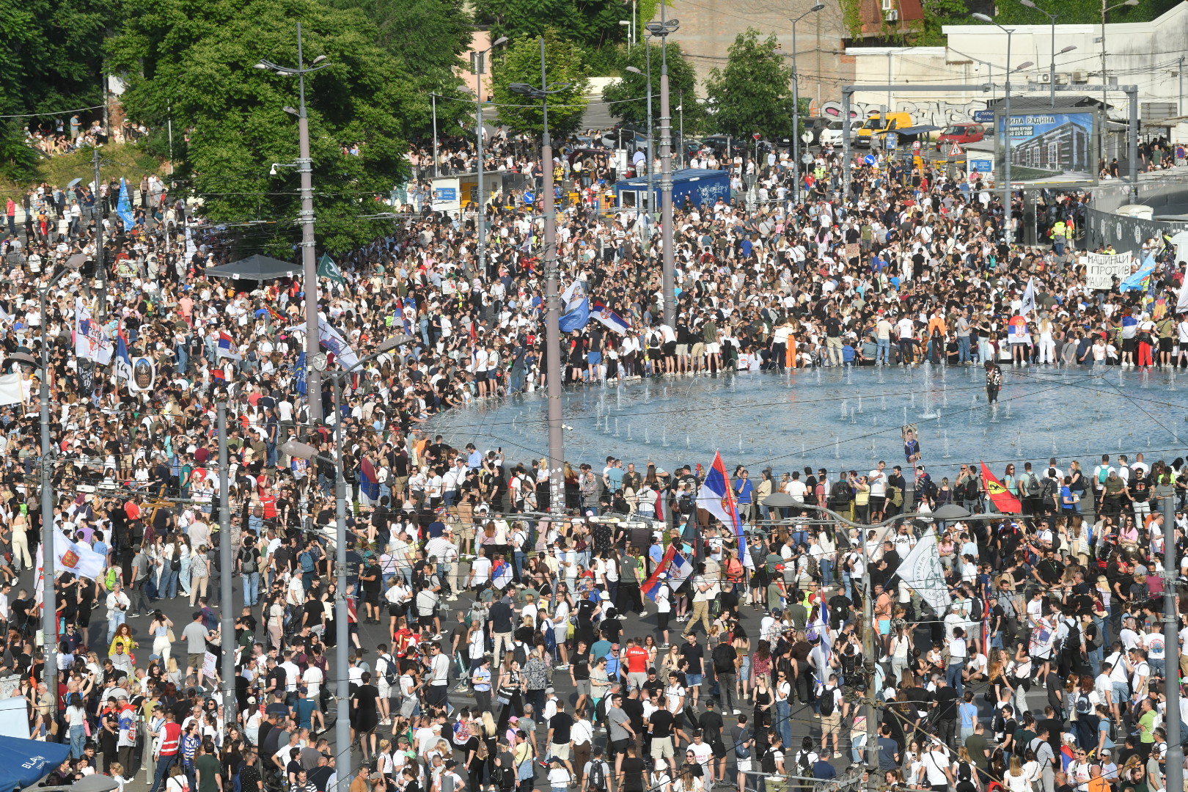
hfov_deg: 13.7
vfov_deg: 9.1
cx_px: 594
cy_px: 396
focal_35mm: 150
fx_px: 4950
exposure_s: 1/3200
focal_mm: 150
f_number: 6.3
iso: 800
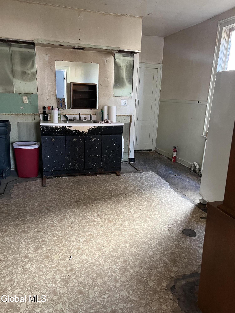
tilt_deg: -13.8
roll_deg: -1.5
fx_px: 235
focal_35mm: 26
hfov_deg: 53.1
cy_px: 156
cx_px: 118
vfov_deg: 67.3
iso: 250
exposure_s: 1/60
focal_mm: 5.7
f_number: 1.5
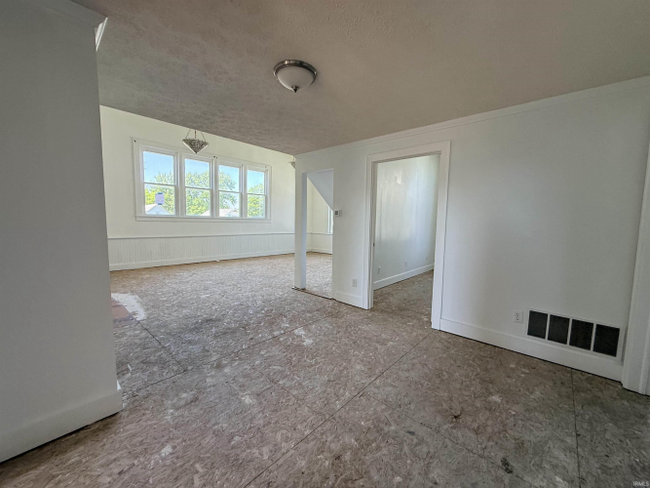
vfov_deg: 85.7
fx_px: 263
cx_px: 325
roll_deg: -0.9
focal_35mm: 14
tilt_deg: -4.9
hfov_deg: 102.1
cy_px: 244
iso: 125
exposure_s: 1/99
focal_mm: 2.22
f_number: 2.2
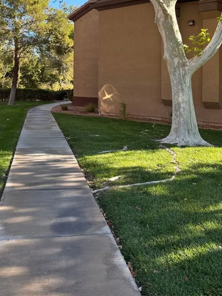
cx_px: 84
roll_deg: -0.5
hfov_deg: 35.7
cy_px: 72
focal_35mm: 40
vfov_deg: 45.1
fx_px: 342
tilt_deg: +1.4
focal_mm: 5.96
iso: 50
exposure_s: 1/722
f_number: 1.6
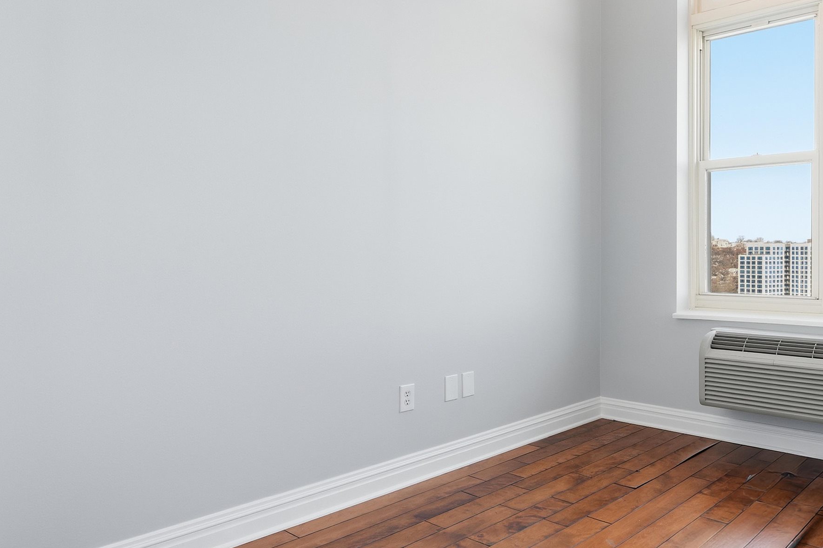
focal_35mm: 27
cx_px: 595
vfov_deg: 47.9
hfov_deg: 64.2
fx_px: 618
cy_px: 266
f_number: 9
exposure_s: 1/250
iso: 500
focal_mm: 15.6
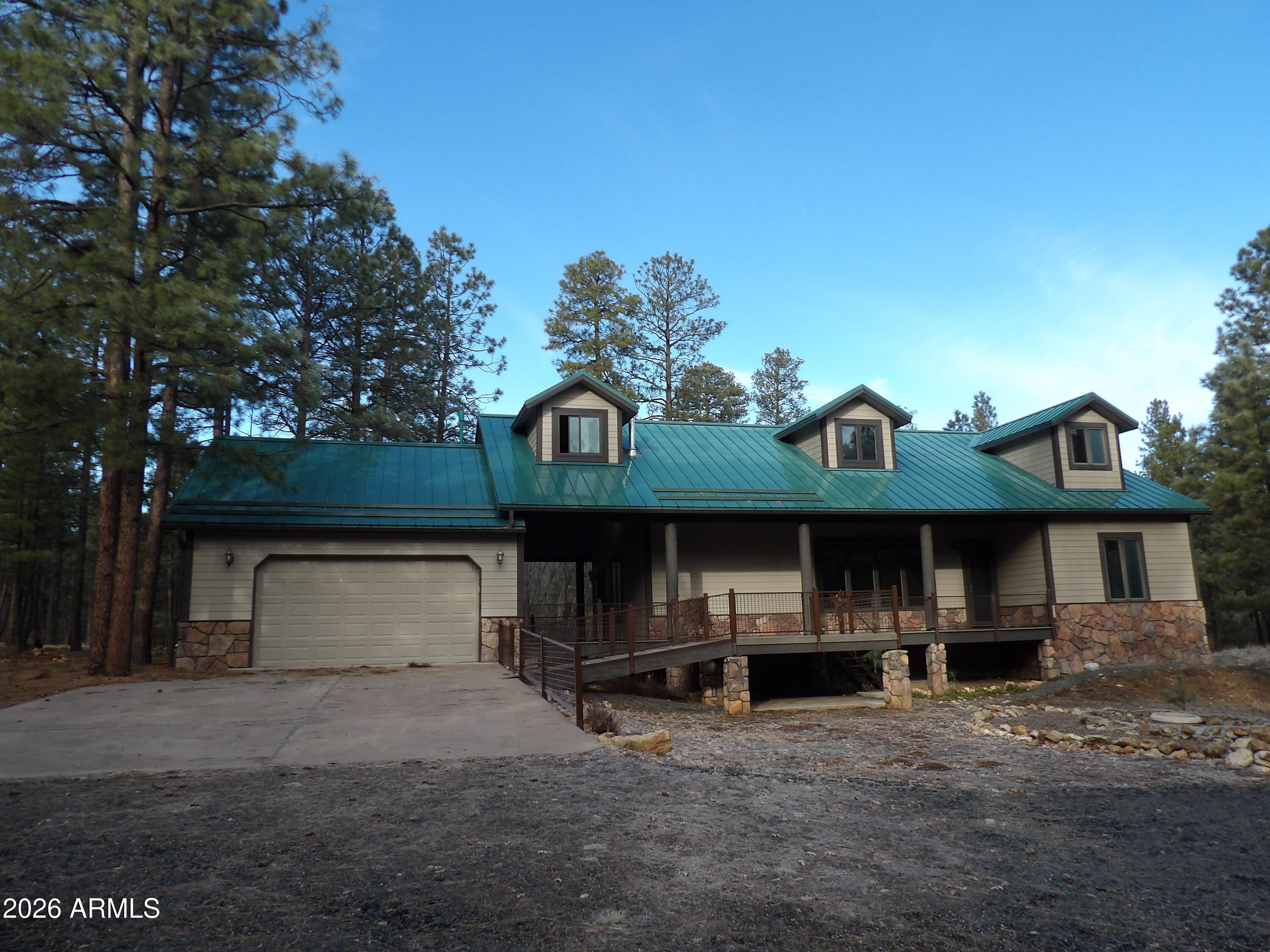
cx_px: 635
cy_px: 476
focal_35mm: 24
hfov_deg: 71.6
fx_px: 881
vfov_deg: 56.8
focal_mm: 4.3
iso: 100
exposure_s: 1/310
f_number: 3.2
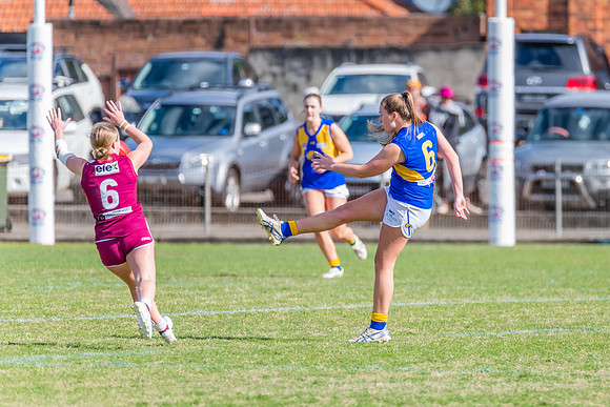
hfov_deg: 3.1
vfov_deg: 2.1
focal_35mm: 665
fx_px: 11276
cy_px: 189
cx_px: 401
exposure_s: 1/1600
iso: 800
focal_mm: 500
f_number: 8
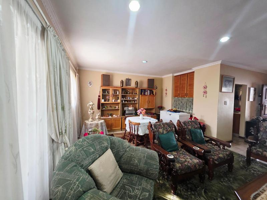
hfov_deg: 106.2
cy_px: 100
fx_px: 100
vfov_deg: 89.9
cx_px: 134
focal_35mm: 13
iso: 200
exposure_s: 1/101
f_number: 1.9
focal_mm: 2.2
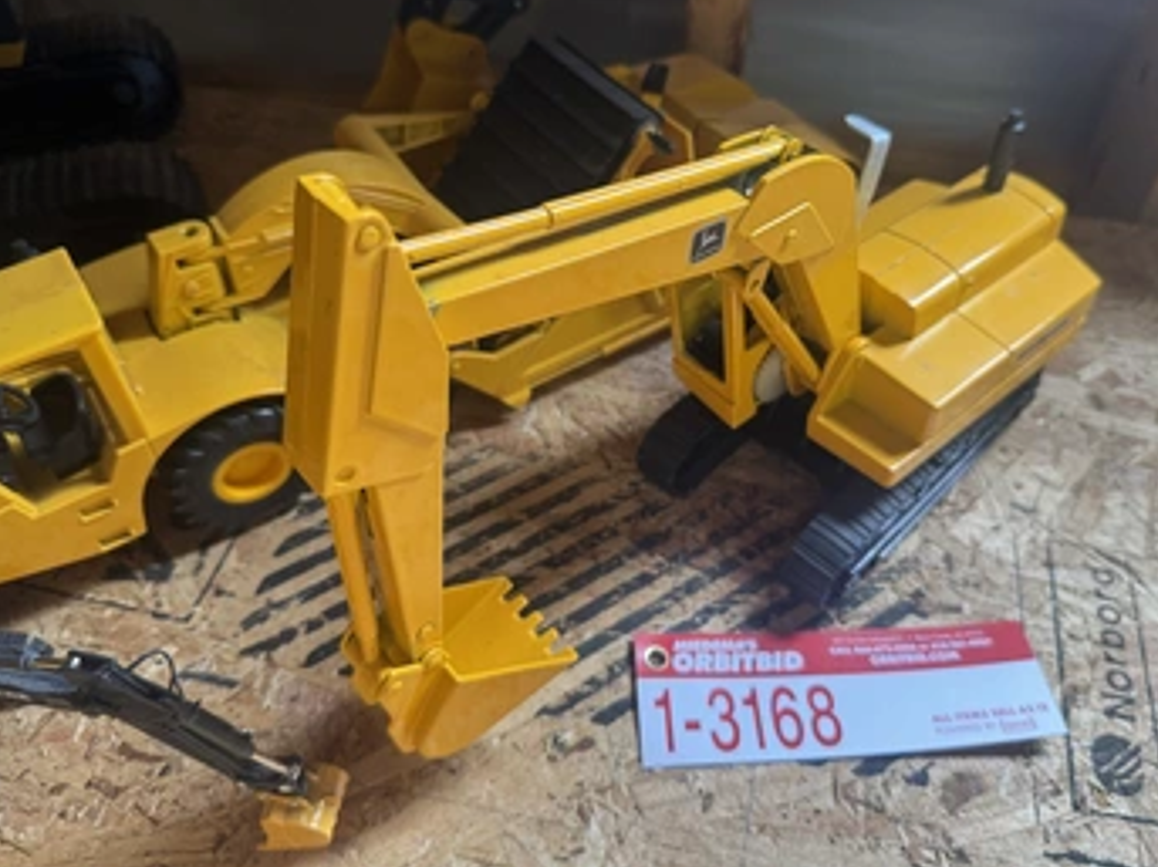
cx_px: 631
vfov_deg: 49.7
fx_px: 936
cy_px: 398
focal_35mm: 28
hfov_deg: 63.3
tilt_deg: -46.7
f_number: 1.78
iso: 200
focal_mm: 6.76
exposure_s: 1/120
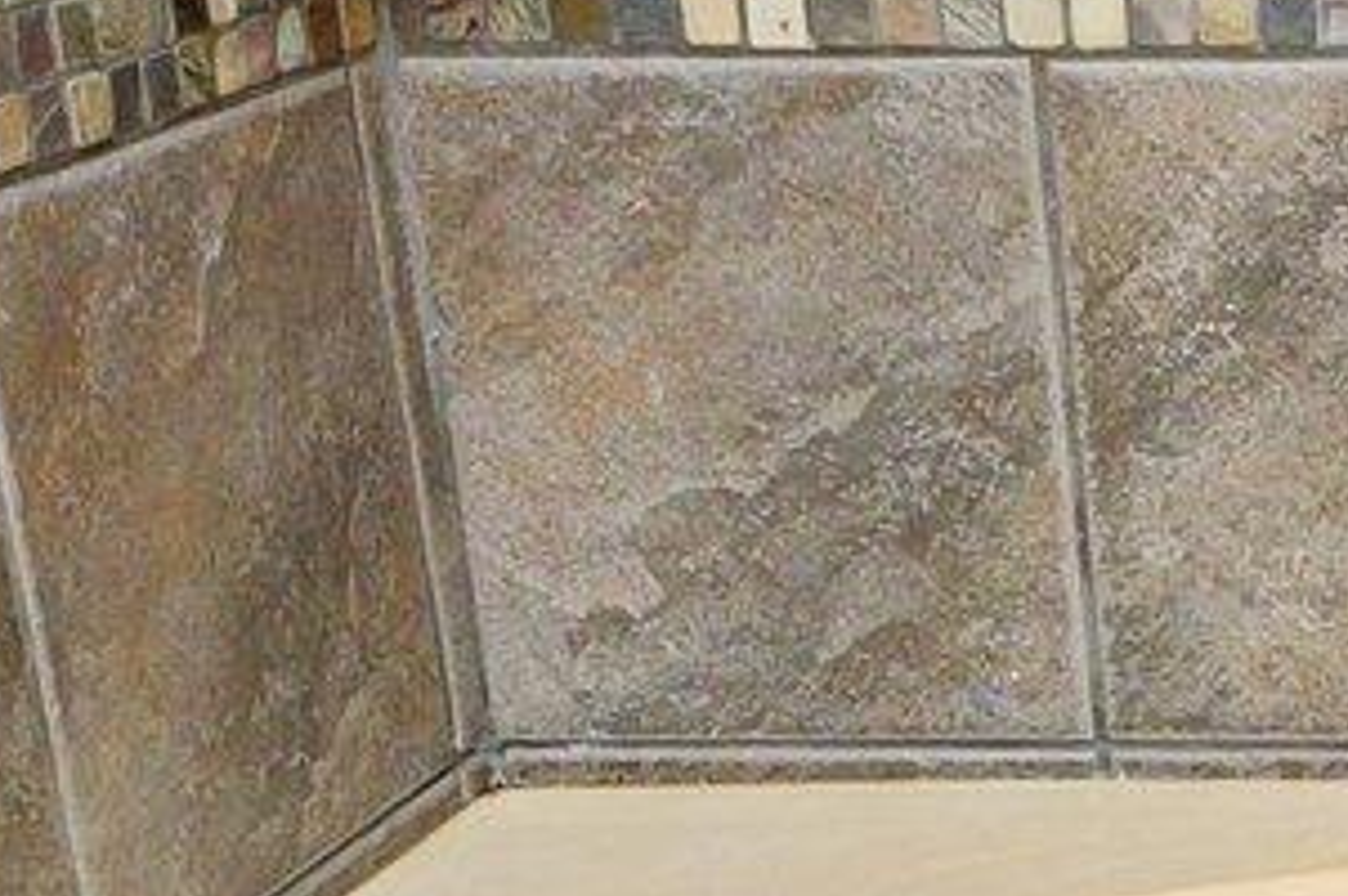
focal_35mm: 105
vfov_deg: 12.7
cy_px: 1048
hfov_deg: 16.3
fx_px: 3942
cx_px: 2441
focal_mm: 15.5
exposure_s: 1/60
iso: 640
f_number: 9
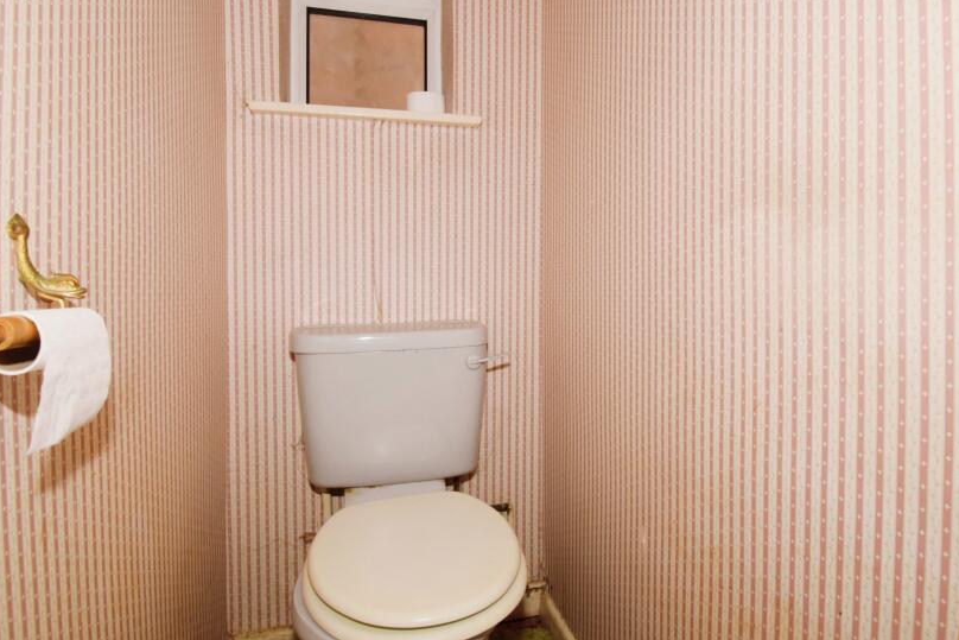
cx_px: 488
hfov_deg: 86.9
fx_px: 506
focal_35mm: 19
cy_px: 325
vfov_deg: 64.6
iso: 1000
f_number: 5.6
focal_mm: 10
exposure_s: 1/60
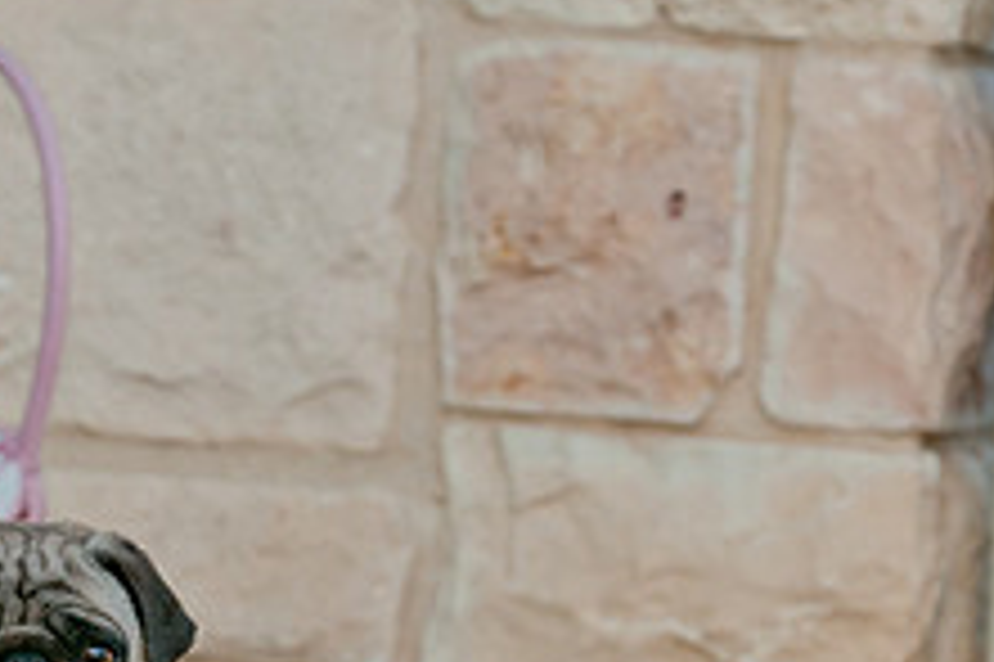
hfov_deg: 3.9
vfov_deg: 2.6
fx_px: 14631
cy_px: 619
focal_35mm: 530
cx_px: 301
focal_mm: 135
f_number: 5
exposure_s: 1/640
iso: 250
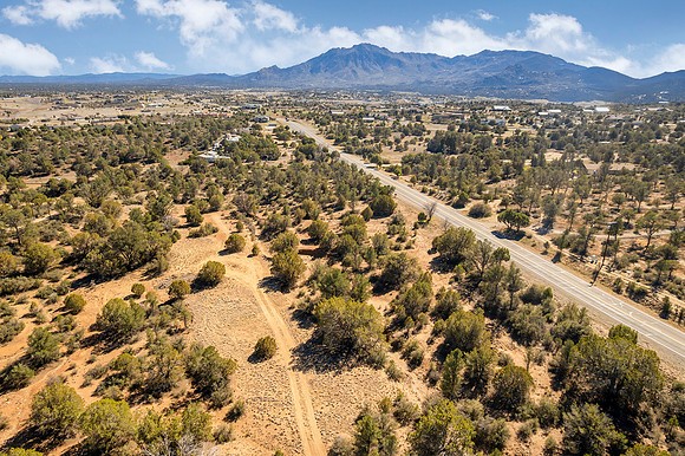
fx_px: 418
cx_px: 342
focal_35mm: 22
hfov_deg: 78.6
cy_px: 228
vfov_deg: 57.2
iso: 100
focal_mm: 8.38
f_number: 2.8
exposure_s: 1/1250
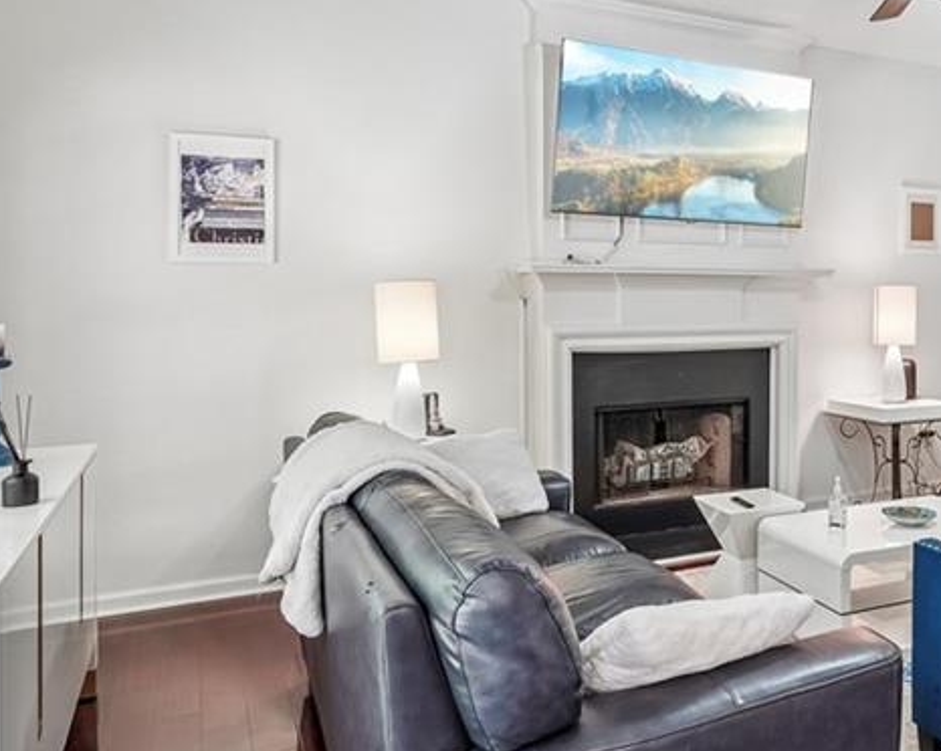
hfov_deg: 50.4
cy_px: 314
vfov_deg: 44.3
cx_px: 775
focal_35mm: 33
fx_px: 918
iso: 800
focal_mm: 16
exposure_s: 1/13
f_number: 8
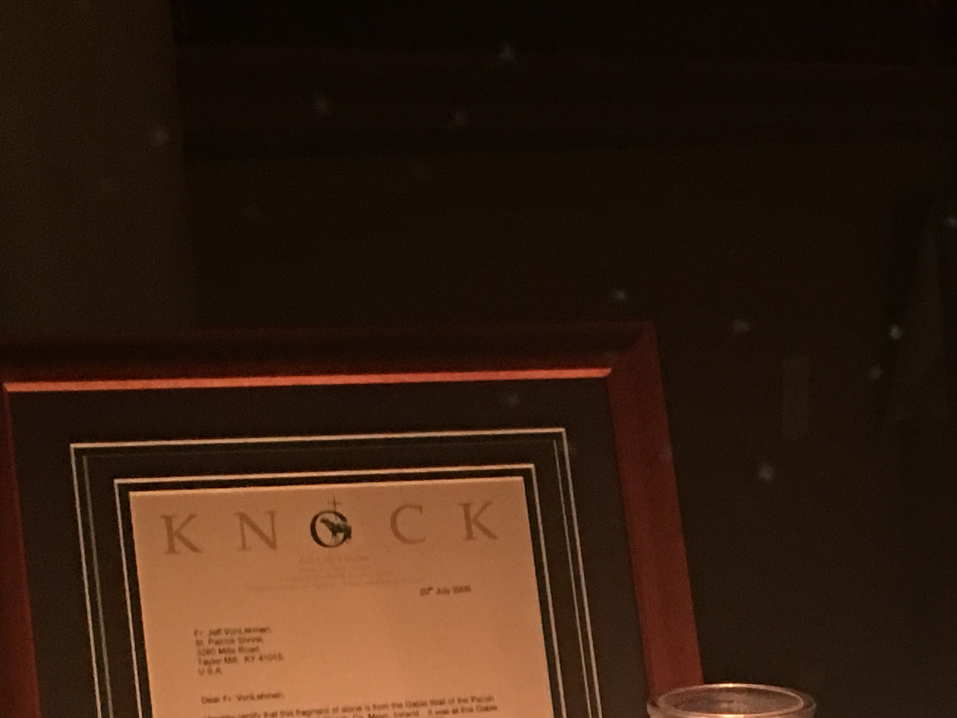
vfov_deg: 15.9
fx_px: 2488
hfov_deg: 21.3
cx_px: 855
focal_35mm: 90
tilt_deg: -13.9
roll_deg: -0.5
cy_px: 822
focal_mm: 4.15
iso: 100
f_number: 2.2
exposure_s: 1/4
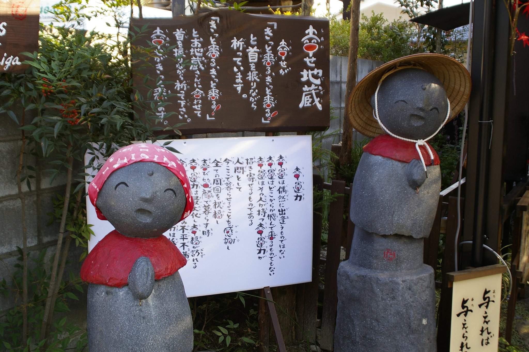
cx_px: 264
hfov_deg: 46.4
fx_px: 617
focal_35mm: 42
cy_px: 176
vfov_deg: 31.8
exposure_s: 1/180
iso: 200
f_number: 4.5
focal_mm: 28
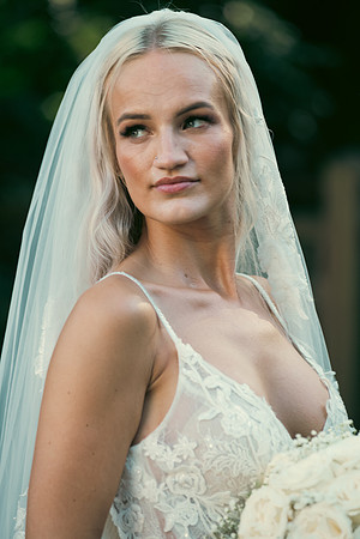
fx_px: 2175
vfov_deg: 14.2
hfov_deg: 9.5
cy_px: 270
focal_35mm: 145
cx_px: 180
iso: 160
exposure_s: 1/200
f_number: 3.5
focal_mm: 145
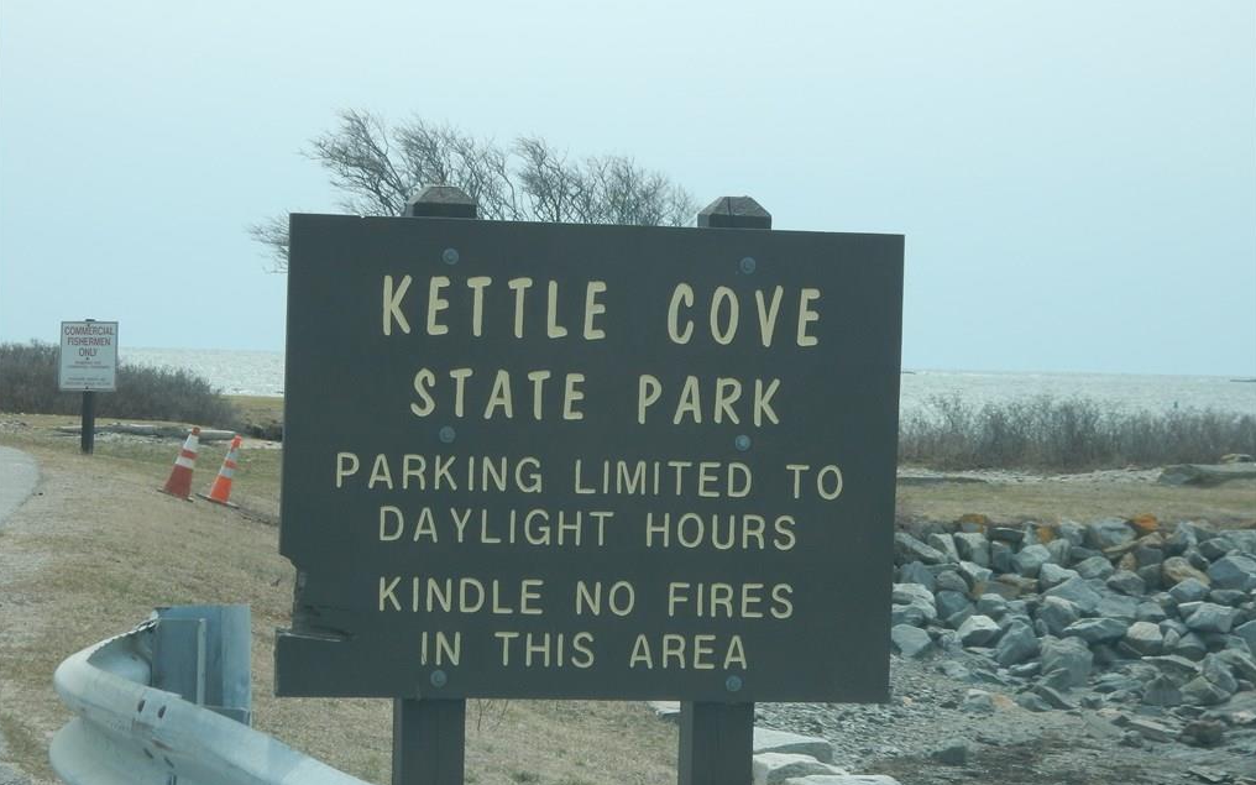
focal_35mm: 125
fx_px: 4279
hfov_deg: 16.7
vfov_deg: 10.5
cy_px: 335
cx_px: 627
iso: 125
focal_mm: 20.9
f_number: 5.6
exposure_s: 1/400
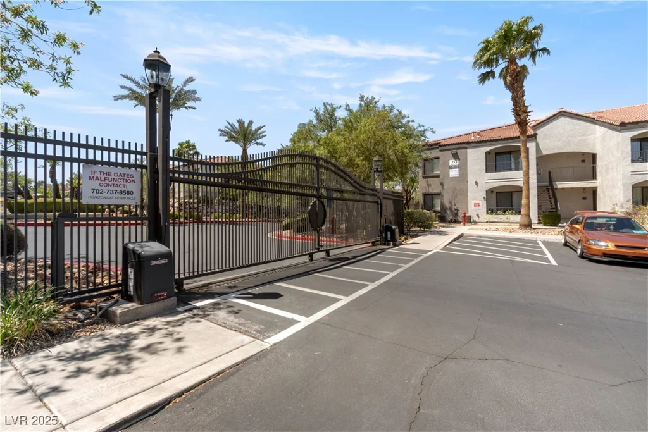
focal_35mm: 15
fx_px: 270
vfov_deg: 77.3
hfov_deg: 100.4
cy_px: 216
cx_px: 324
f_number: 18
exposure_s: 1/200
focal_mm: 10
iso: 200
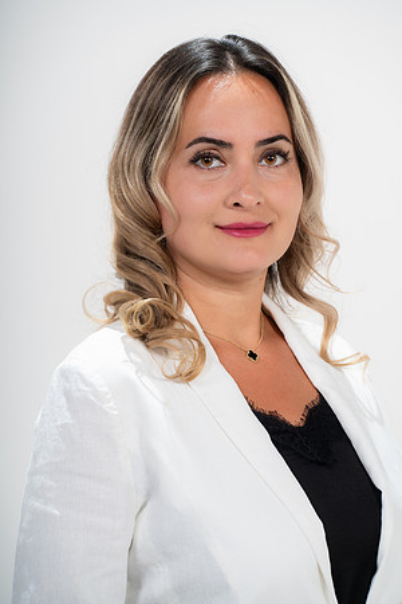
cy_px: 302
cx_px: 201
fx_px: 2646
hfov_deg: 8.7
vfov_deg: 13.0
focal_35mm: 158
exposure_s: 1/200
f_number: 5.6
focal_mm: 158
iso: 320
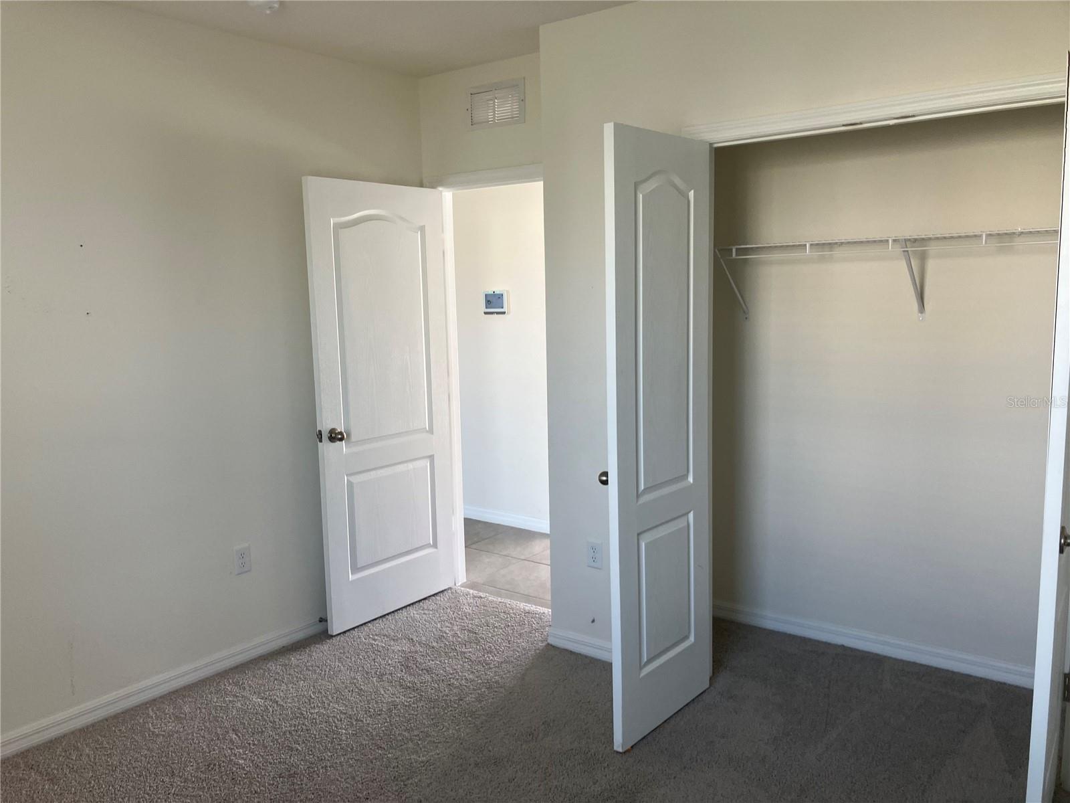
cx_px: 535
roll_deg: +2.3
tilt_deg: -7.9
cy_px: 402
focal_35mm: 28
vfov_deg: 49.7
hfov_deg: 63.4
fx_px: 865
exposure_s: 1/60
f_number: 1.8
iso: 50
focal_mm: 3.99
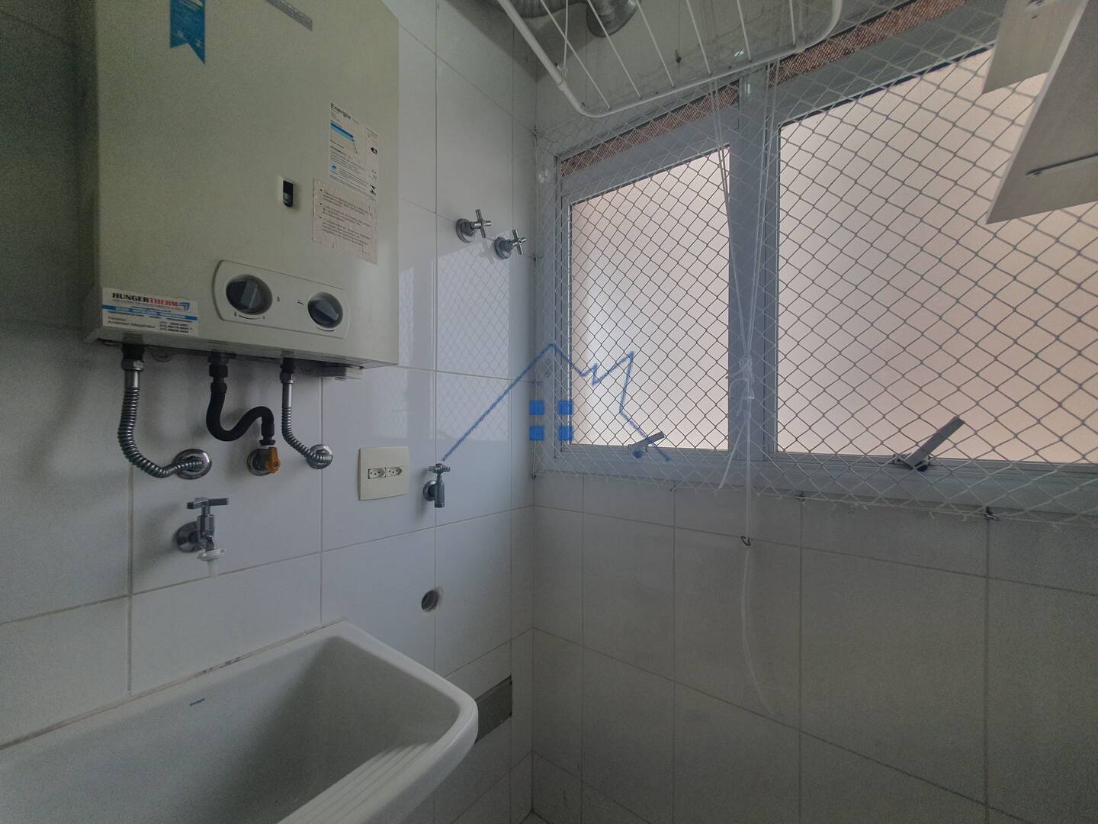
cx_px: 549
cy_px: 412
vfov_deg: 89.9
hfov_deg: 106.2
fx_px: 412
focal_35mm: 13
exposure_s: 1/162
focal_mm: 1.8
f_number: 2.2
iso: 50
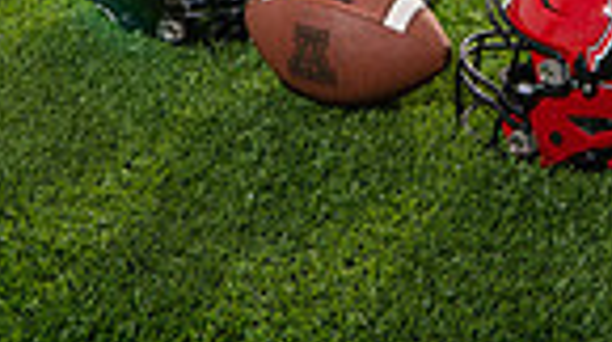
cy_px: -532
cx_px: 452
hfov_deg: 24.0
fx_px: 1426
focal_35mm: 88
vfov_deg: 11.0
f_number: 6.3
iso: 100
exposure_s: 1/250
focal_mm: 27
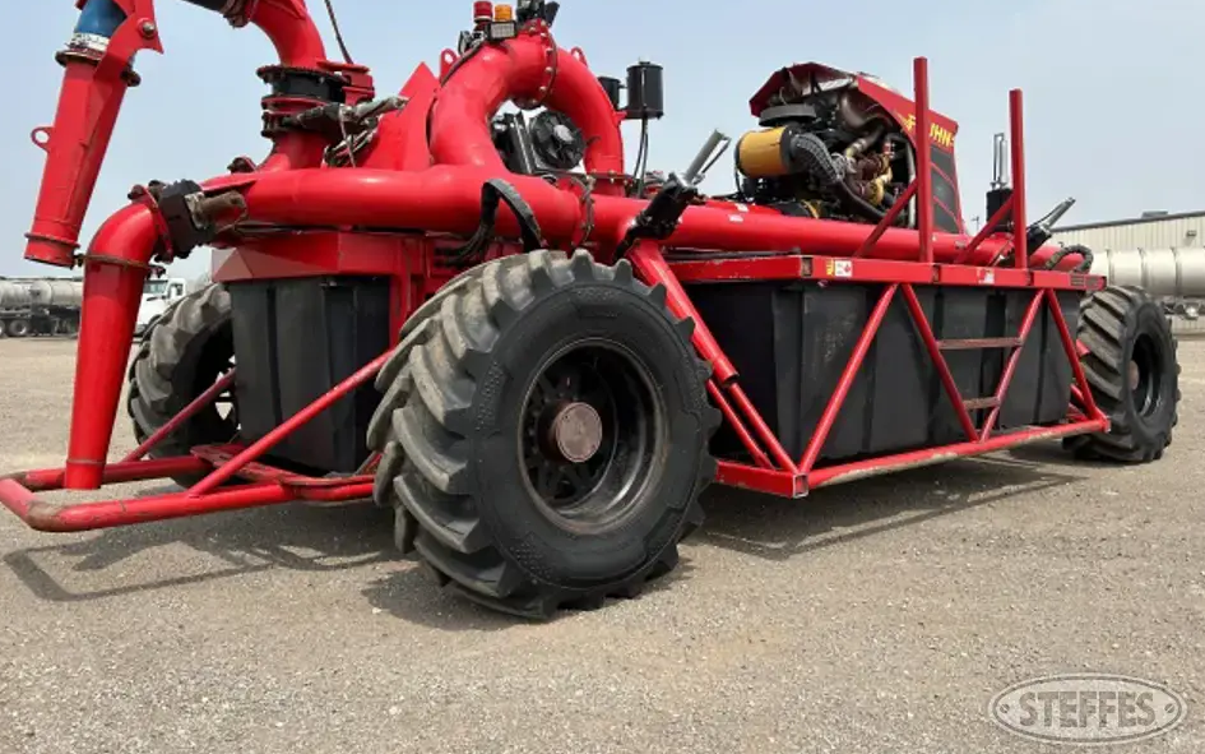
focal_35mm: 28
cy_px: 301
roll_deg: +0.0
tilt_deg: +3.0
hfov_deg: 66.5
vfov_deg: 44.3
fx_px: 920
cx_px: 602
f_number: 1.5
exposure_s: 1/3831
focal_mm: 5.7
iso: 50
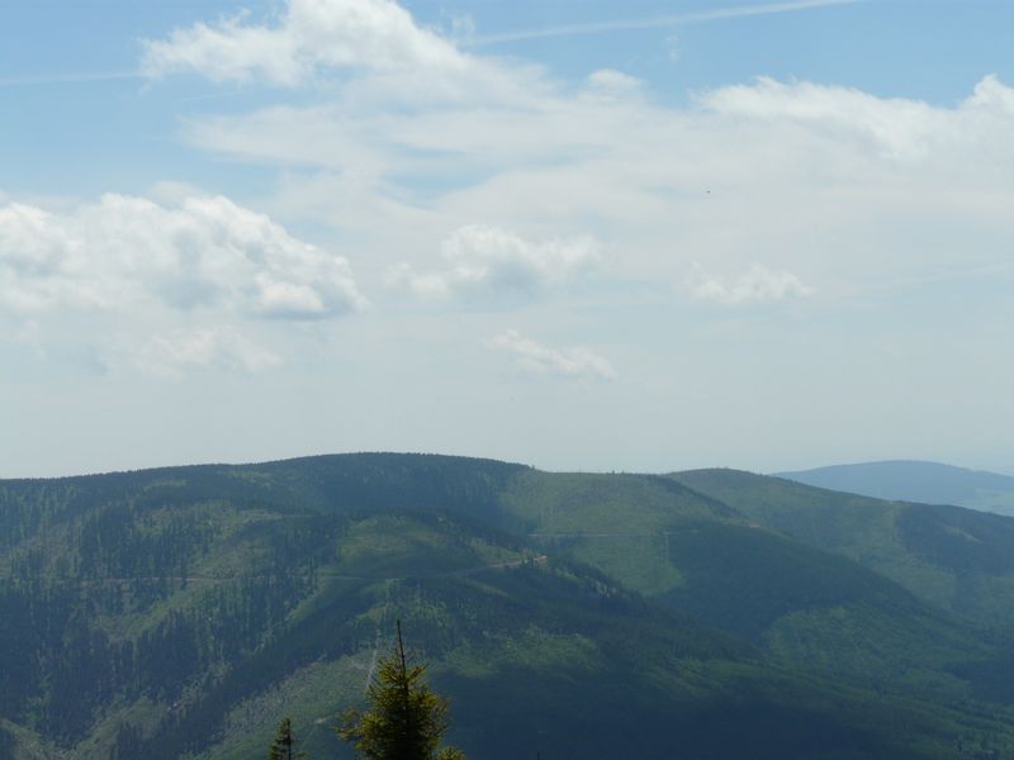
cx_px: 507
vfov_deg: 18.2
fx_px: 2373
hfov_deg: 24.1
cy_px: 380
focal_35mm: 81
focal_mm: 13.3
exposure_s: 1/400
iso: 100
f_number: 8
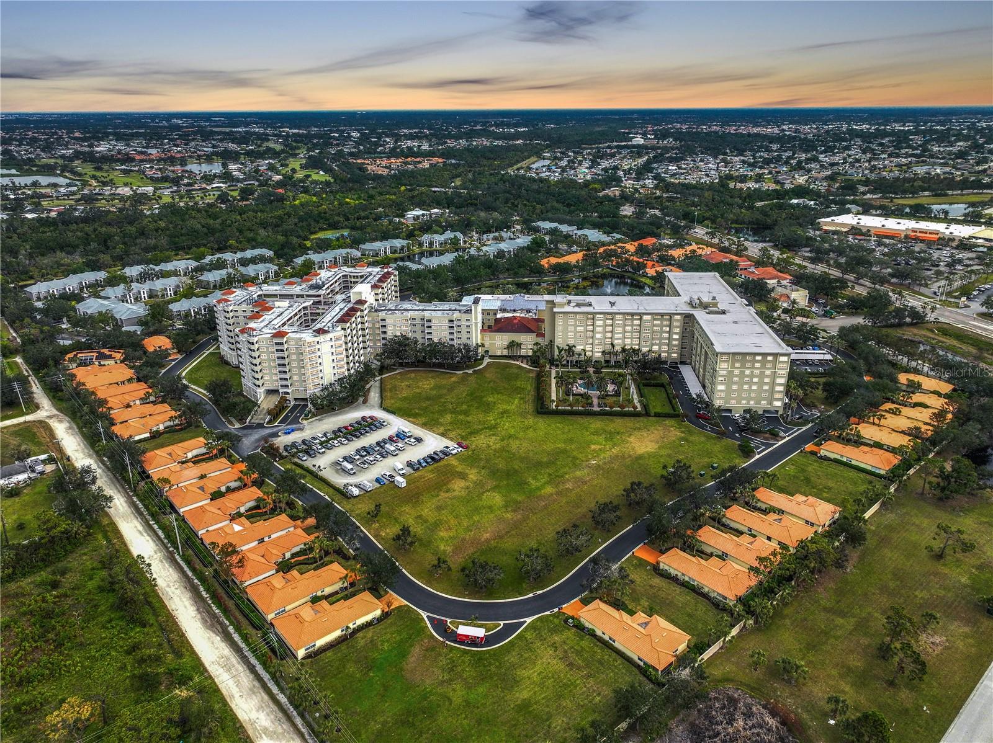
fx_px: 688
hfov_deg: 71.6
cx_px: 496
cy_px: 372
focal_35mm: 24
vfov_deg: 56.8
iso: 100
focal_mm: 12.29
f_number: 2.8
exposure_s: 1/1600
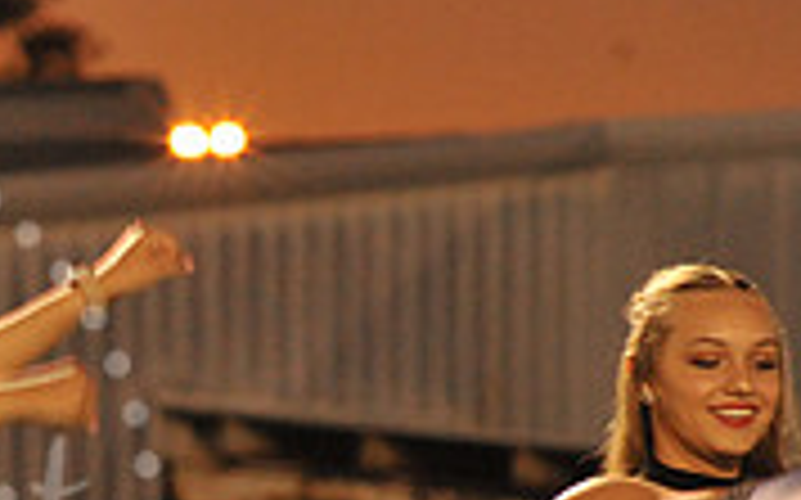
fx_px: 14508
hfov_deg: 3.2
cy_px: 527
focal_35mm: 665
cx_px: -266
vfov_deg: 2.0
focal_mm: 200
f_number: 7.1
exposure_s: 1/160
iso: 5000
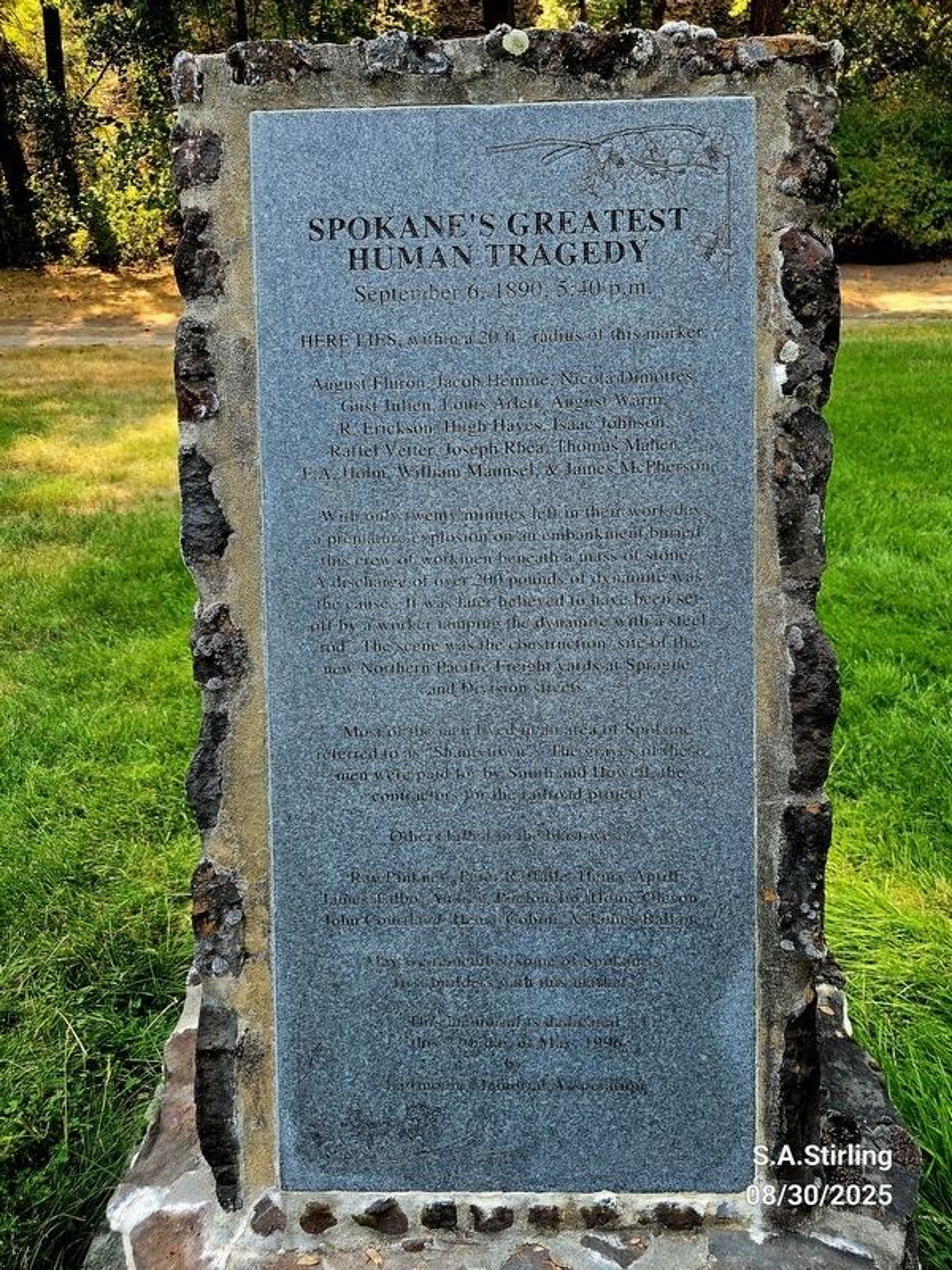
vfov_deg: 73.9
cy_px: 635
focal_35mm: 23
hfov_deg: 58.9
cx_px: 476
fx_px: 843
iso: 50
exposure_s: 1/182
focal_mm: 6.3
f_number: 1.7
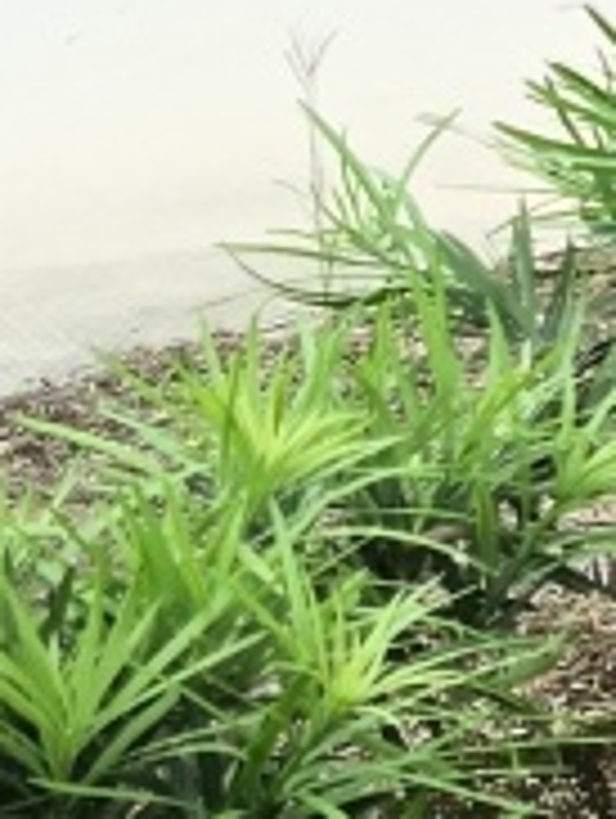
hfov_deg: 8.5
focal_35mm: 158
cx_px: 1551
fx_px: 3740
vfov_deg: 12.5
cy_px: 250
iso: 64
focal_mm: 3.61
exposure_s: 1/707
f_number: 1.8
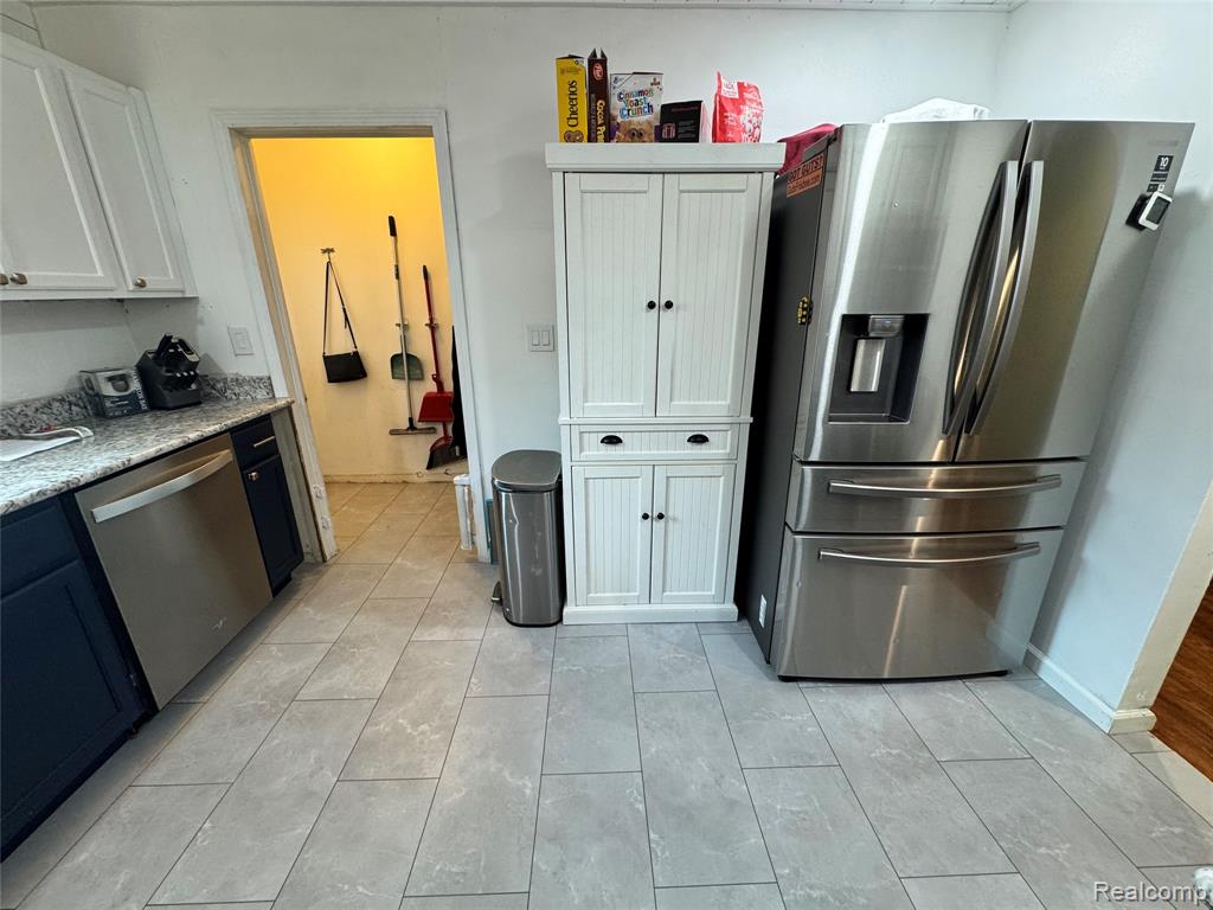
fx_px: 491
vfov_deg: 85.7
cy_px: 455
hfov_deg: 102.1
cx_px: 606
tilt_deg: -19.6
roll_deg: +0.4
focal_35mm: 14
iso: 200
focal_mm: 2.22
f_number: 2.2
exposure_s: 1/60
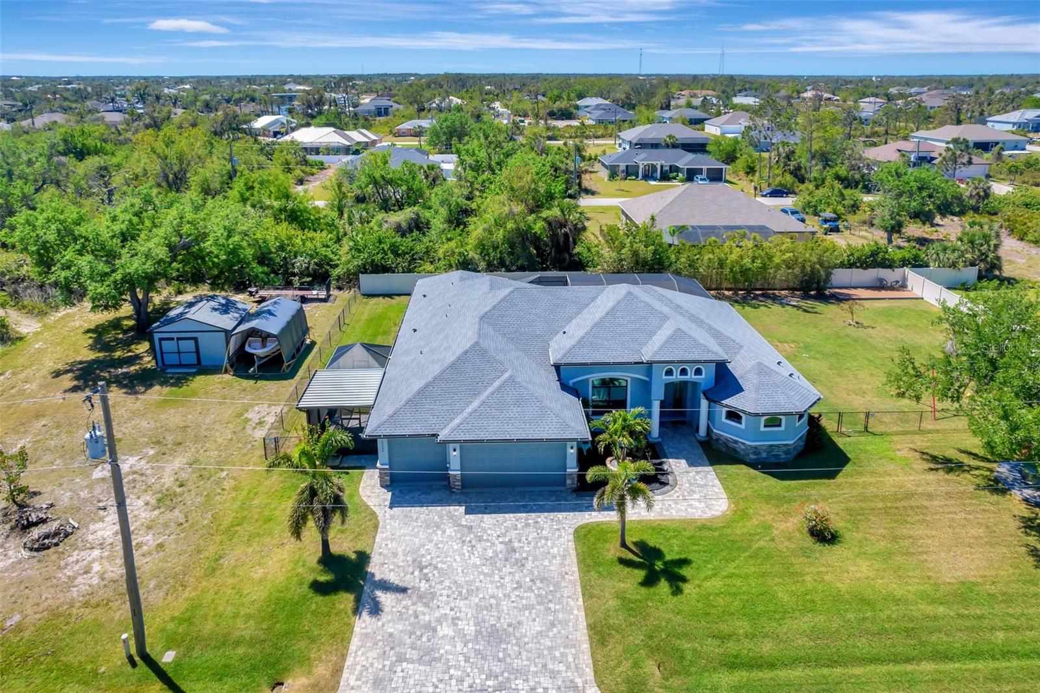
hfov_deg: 78.6
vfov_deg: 57.2
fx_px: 635
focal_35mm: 22
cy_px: 346
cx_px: 520
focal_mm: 8.38
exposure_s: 1/1500
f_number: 2.8
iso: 130
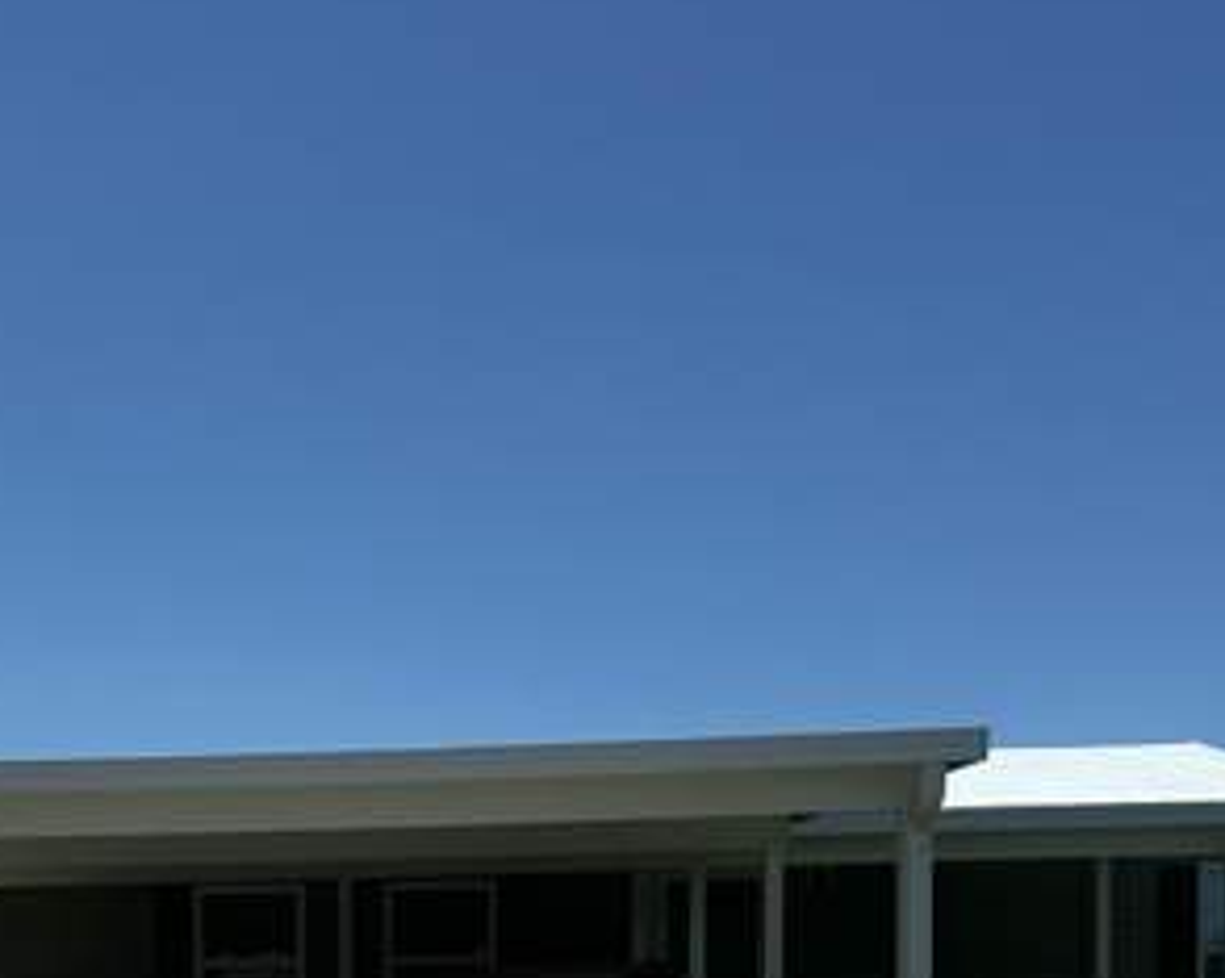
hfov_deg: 28.7
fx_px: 2319
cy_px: 1191
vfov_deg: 21.9
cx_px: 171
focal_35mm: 64
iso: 80
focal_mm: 6.86
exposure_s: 1/8197
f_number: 1.78
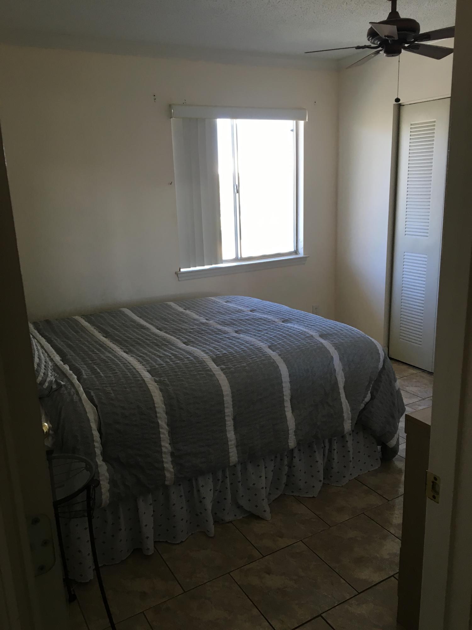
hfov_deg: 48.2
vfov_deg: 61.7
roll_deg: +0.7
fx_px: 527
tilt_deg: -14.4
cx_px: 236
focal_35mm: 29
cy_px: 315
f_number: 2.2
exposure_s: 1/30
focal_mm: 4.15
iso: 25
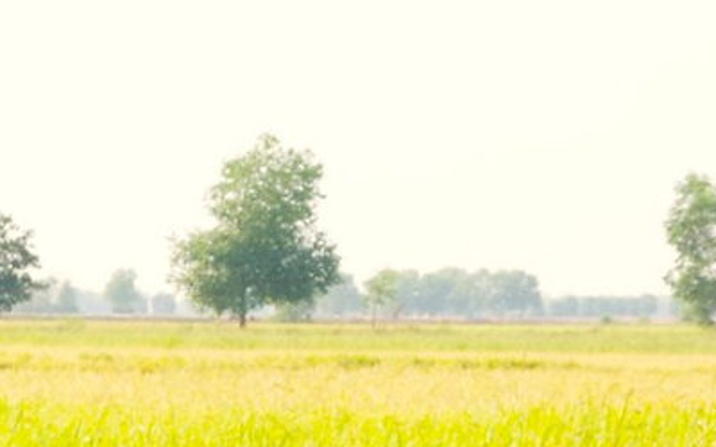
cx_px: -804
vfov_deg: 3.5
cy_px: 802
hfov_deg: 5.5
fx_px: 7337
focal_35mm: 376
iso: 200
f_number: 9
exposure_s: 1/100
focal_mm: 48
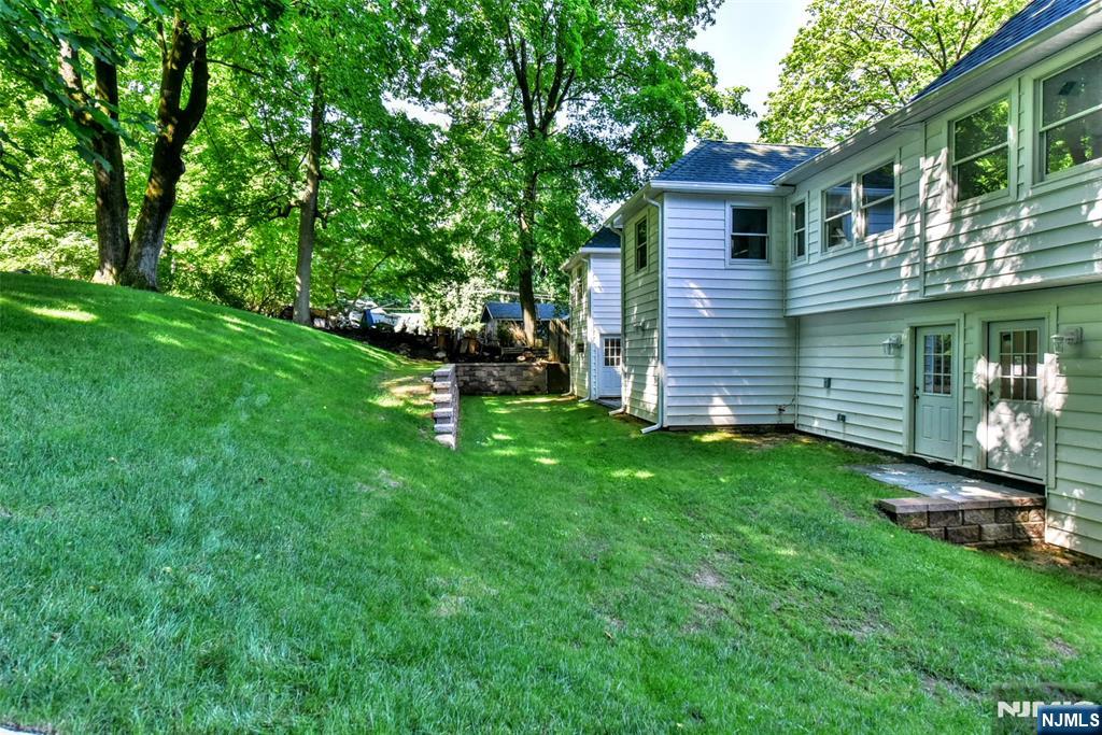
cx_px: 551
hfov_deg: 84.0
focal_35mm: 20
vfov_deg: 61.9
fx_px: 612
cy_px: 368
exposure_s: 1/800
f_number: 7.1
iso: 5000
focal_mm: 20
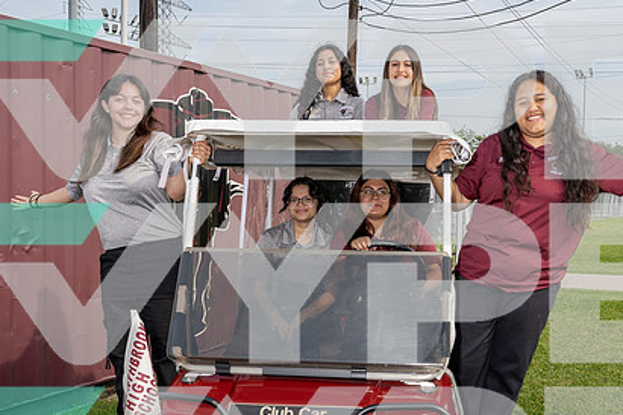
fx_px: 865
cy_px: 265
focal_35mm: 50
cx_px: 377
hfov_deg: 39.4
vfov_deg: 26.9
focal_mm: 30
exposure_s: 1/250
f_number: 10
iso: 160
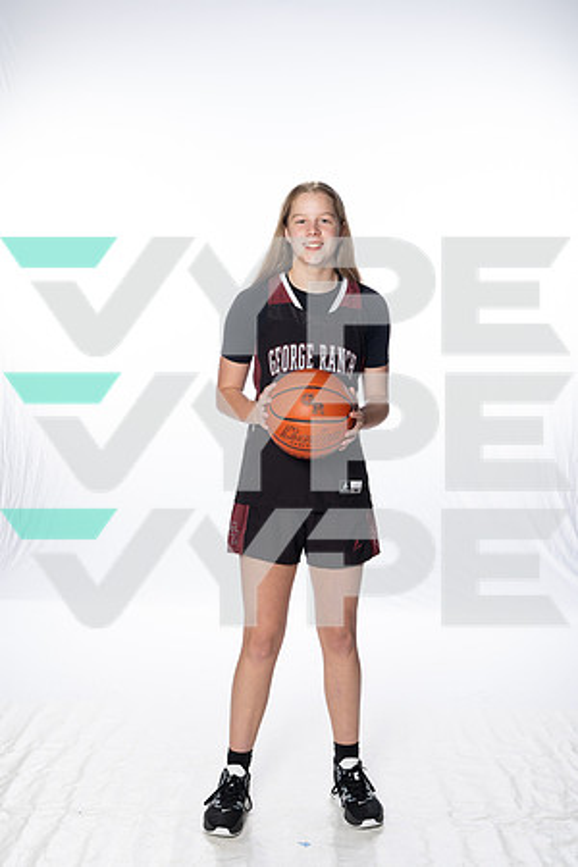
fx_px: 1228
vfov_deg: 38.9
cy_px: 434
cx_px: 289
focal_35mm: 51
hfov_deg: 26.5
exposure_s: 1/250
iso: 800
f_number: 8
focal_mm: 51
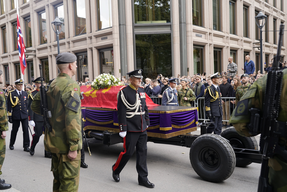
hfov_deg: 60.3
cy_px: 96
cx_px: 144
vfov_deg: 42.3
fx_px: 247
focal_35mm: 31
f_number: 4.5
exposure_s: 1/80
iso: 100
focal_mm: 31
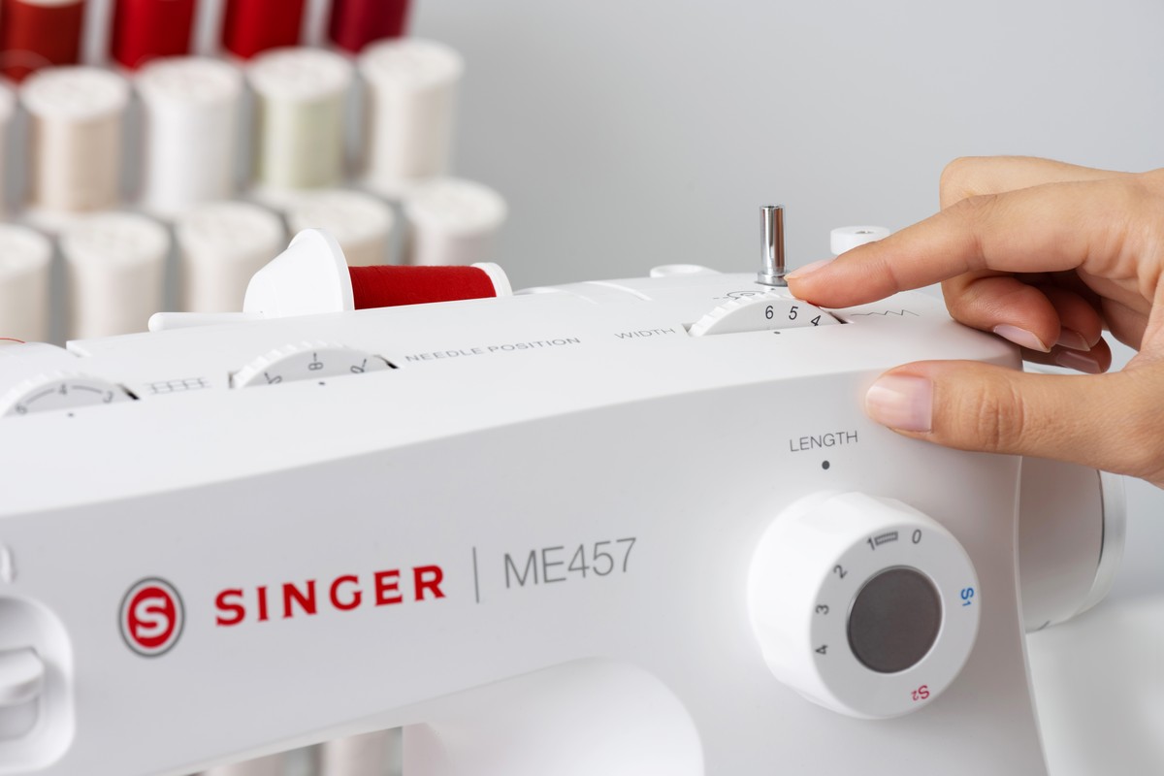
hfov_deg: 19.5
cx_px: 582
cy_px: 388
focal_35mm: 105
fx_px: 3395
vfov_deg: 13.0
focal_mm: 105
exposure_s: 1/100
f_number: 8
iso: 100
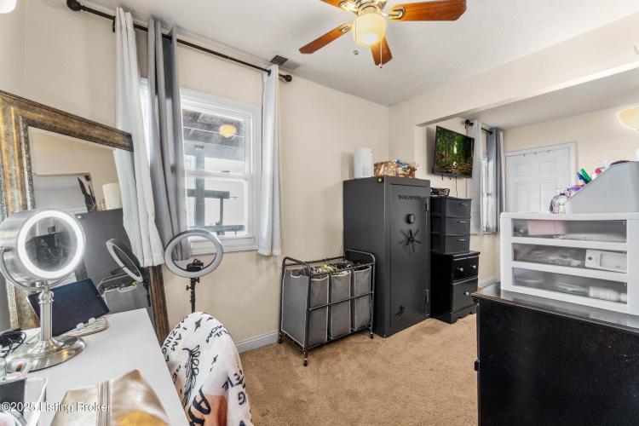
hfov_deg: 100.4
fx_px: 266
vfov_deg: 77.3
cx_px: 320
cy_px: 213
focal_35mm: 15
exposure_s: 1/2
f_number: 8
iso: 400
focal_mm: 10
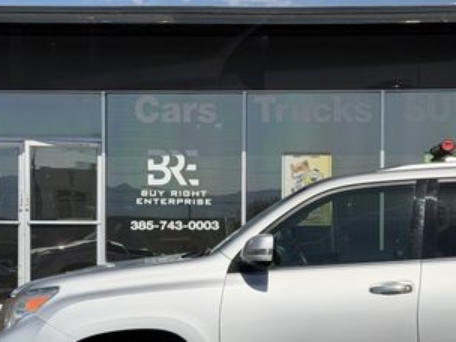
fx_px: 1330
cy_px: 268
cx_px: 368
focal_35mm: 101
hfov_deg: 19.2
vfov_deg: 14.6
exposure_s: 1/5587
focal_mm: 6.76
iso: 80
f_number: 1.78
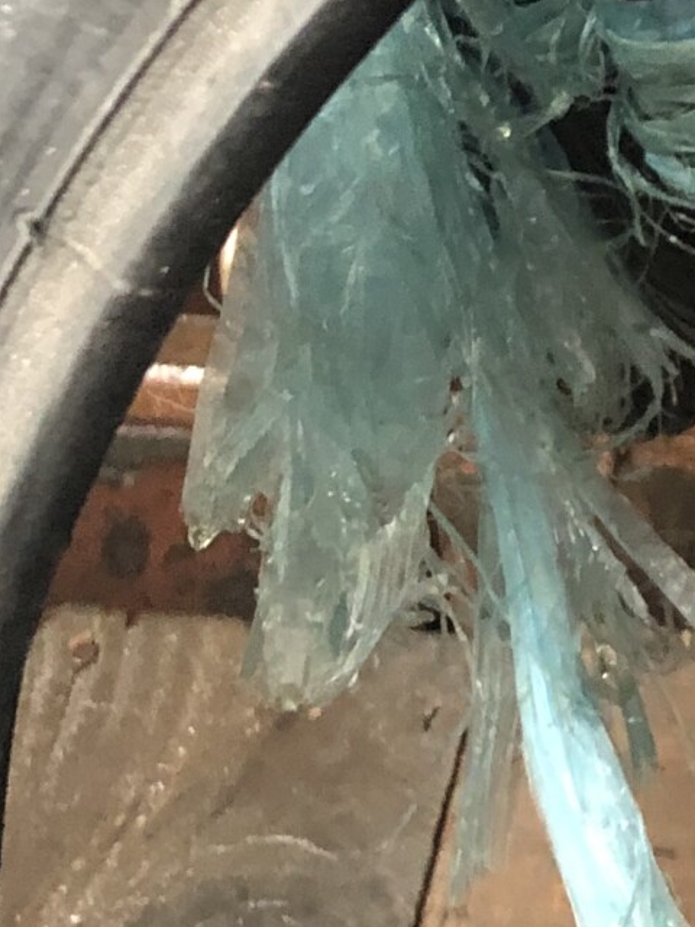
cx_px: 1080
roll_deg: -0.1
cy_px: 13
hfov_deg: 12.5
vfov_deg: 17.2
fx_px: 2998
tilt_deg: -44.9
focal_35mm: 112
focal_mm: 3.99
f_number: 1.8
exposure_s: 1/7
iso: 100
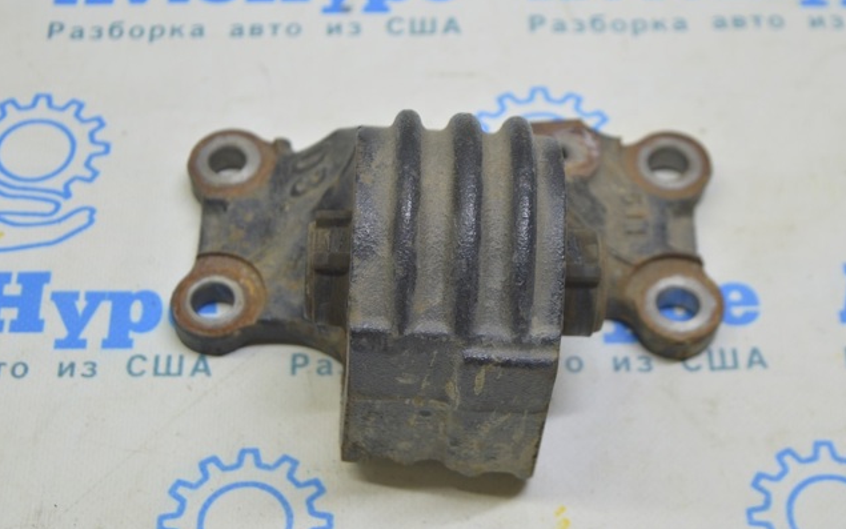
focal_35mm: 80
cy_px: 253
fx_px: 1845
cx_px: 425
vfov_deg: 16.3
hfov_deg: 25.8
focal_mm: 52
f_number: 5.6
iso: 400
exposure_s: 1/20
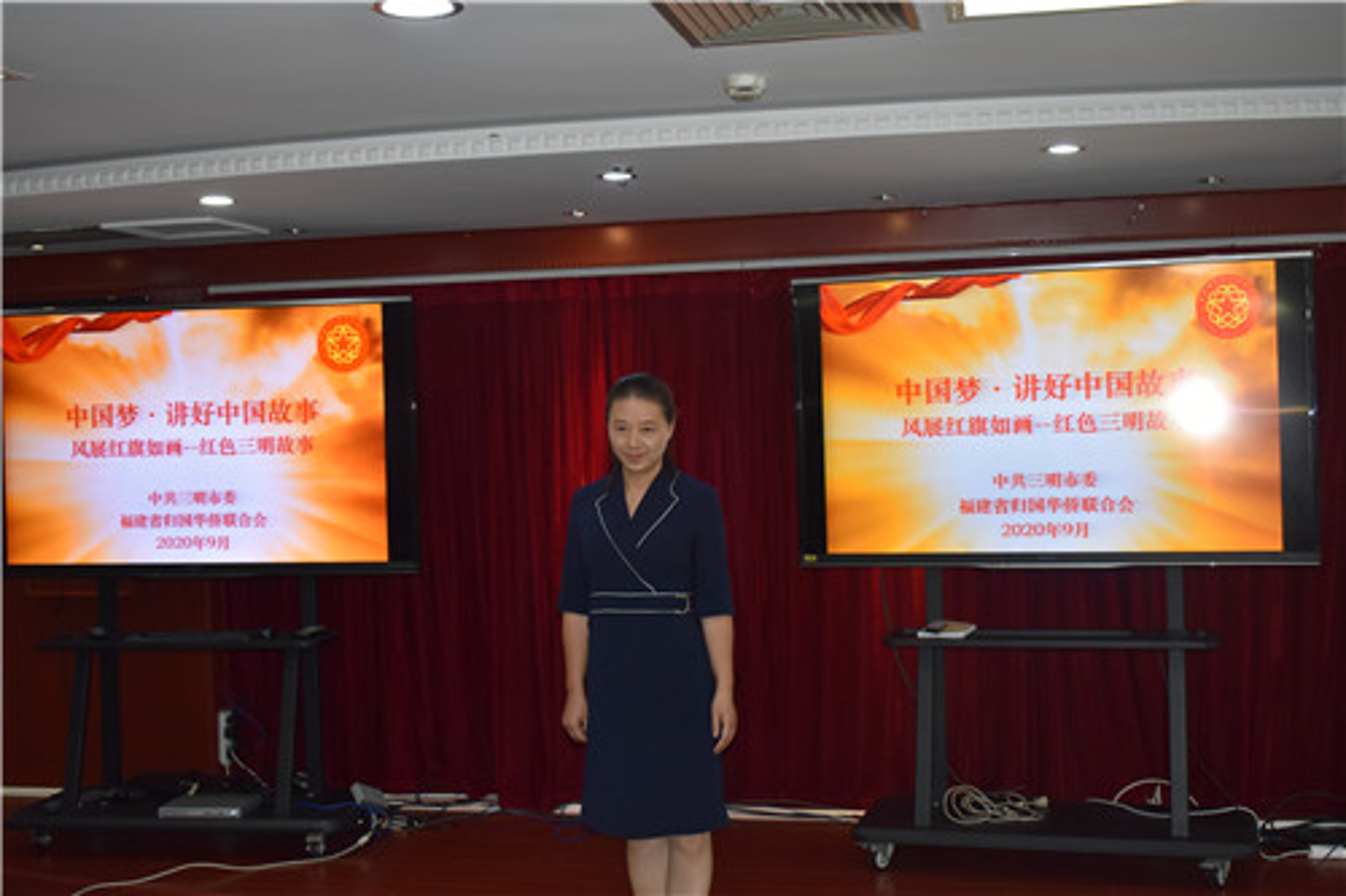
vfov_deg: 31.9
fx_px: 1570
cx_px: 673
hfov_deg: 46.4
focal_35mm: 42
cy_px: 448
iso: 800
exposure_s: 1/100
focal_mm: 28
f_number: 5
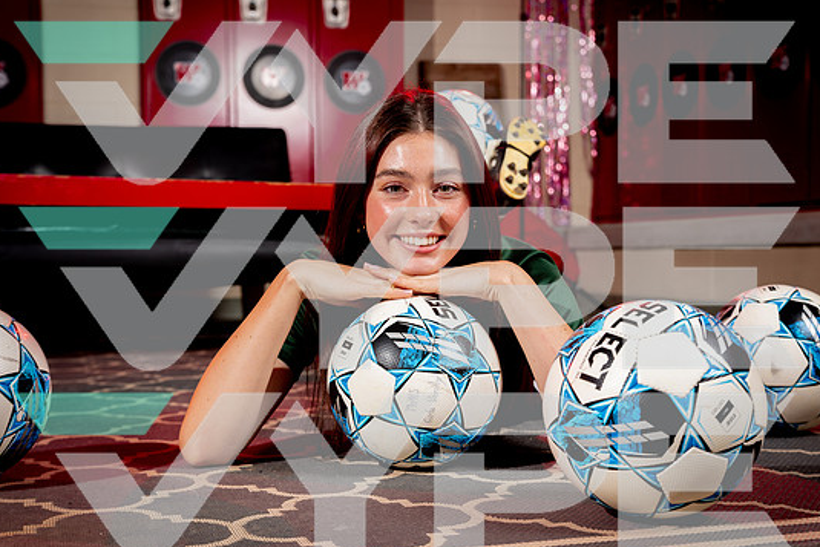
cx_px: 409
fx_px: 1185
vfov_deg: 26.0
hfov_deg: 38.2
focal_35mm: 52
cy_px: 289
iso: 160
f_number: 4.5
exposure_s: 1/250
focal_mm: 48
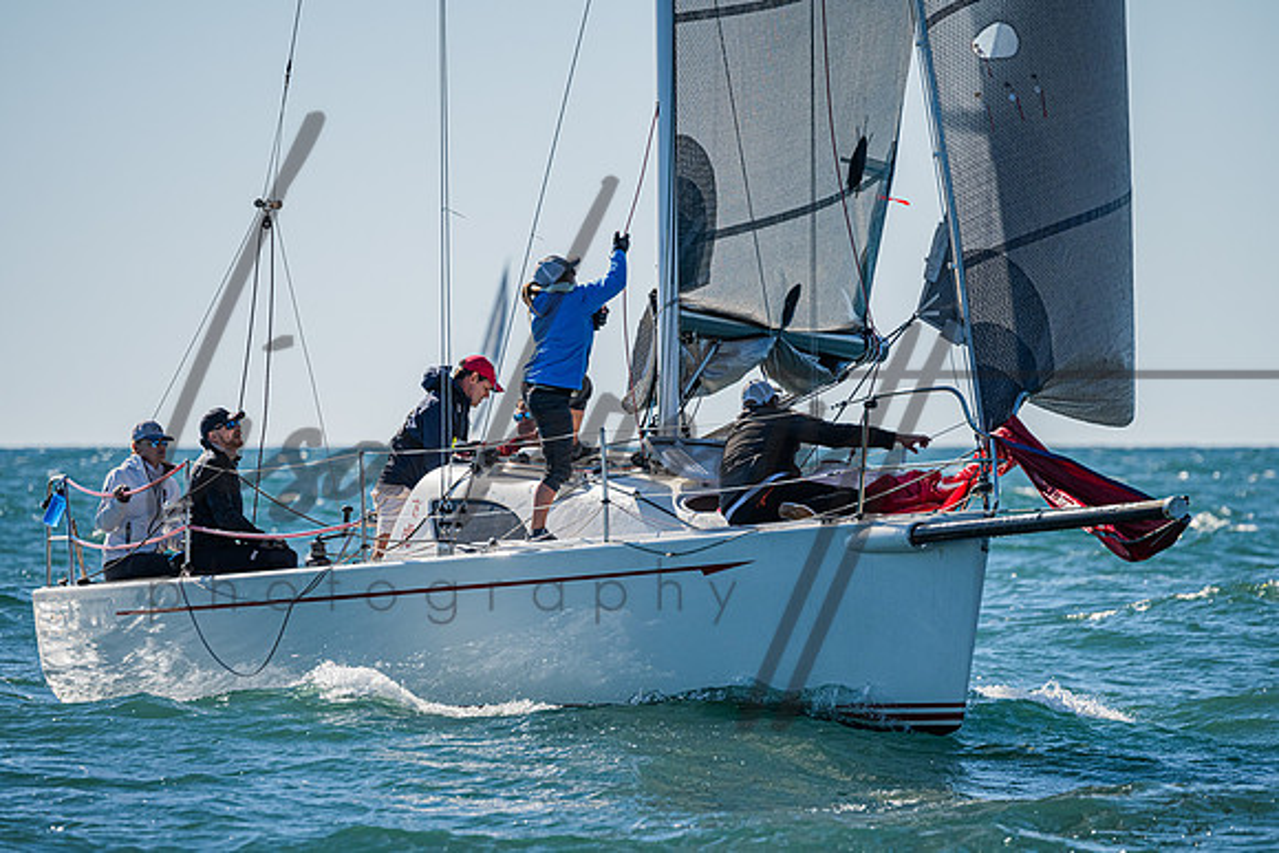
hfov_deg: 5.4
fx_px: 13567
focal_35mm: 382
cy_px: 517
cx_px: 633
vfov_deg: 3.6
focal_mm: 310
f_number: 5.6
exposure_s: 1/4000
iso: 400
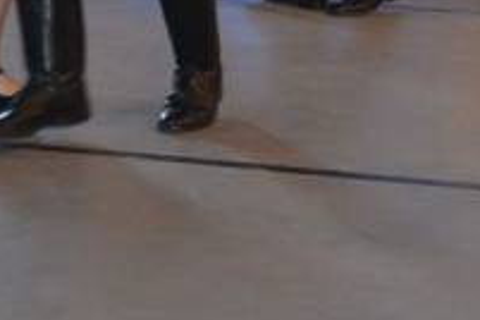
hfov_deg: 12.9
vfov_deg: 8.5
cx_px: 566
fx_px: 2067
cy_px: -247
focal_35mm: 155
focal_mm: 26
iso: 1000
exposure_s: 1/60
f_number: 4
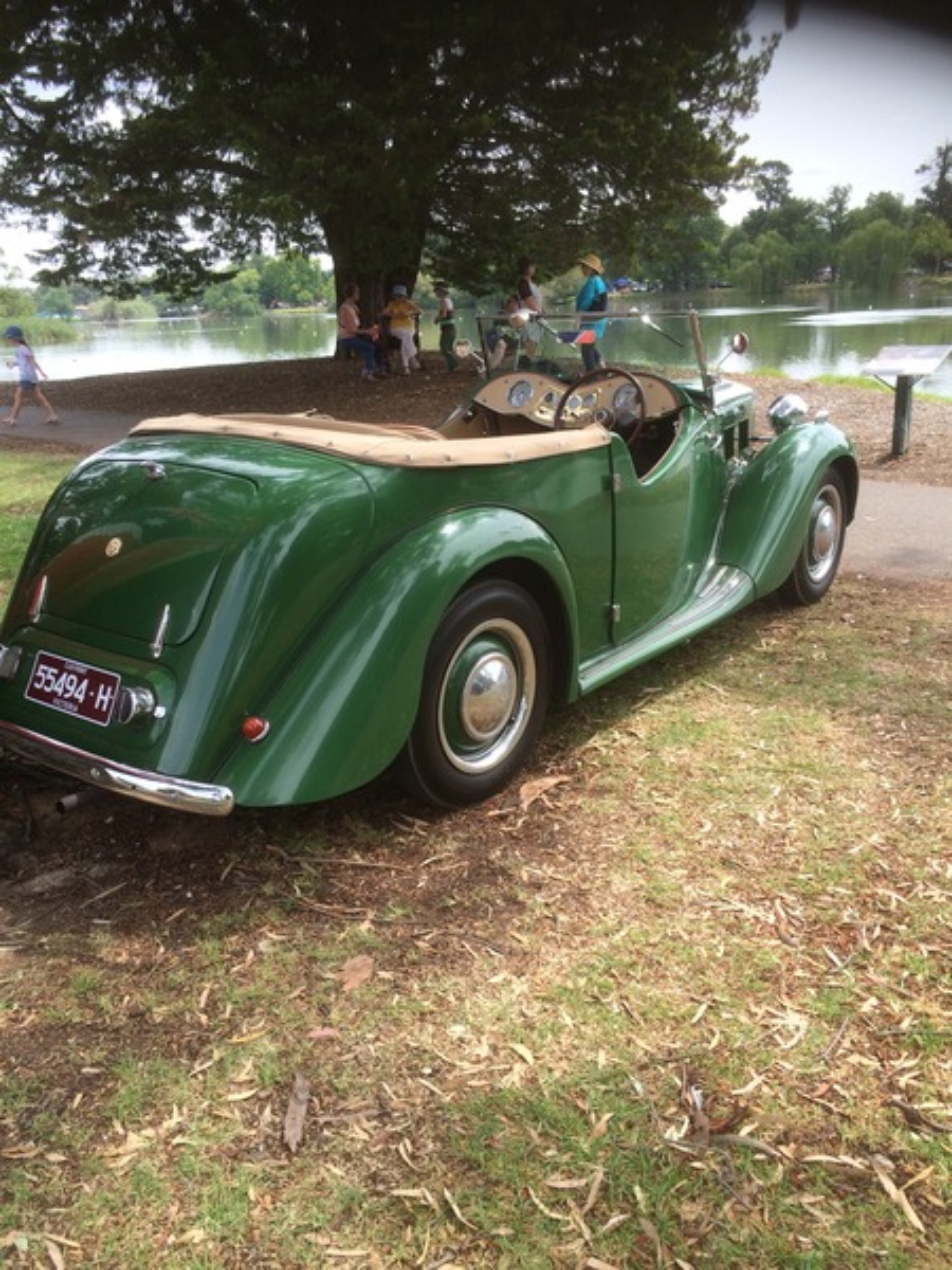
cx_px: 476
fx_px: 1063
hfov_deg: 48.2
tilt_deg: -19.6
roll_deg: +5.0
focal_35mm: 29
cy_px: 635
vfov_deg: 61.7
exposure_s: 1/612
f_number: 2.2
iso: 32
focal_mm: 4.15
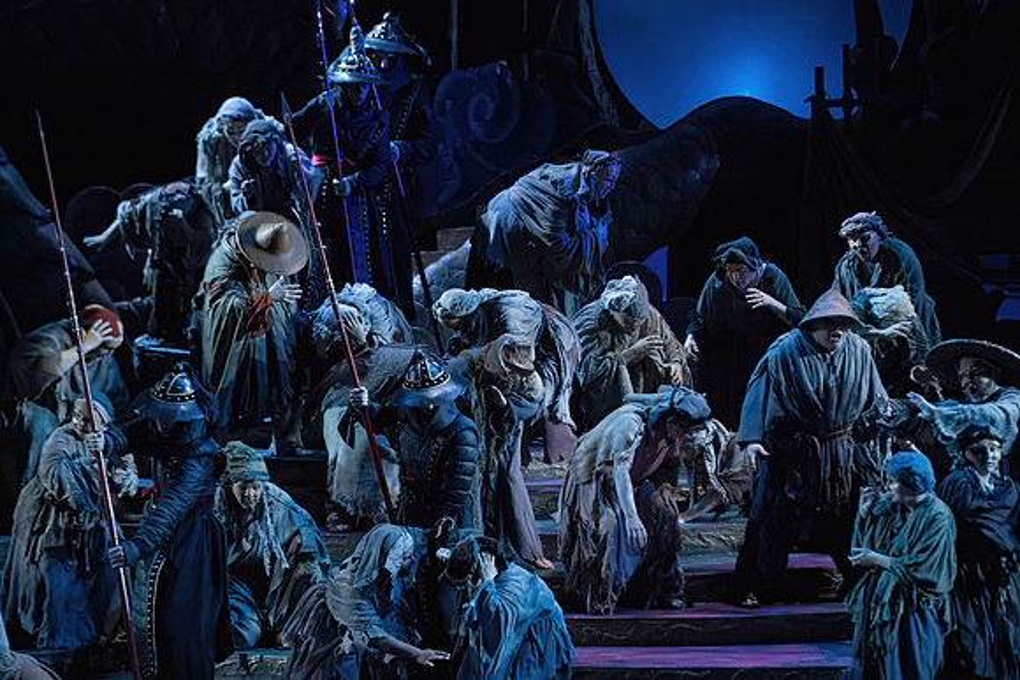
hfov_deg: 11.5
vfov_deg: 7.7
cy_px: 340
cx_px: 510
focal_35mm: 179
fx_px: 5073
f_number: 4.5
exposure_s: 1/400
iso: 20000
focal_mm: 179
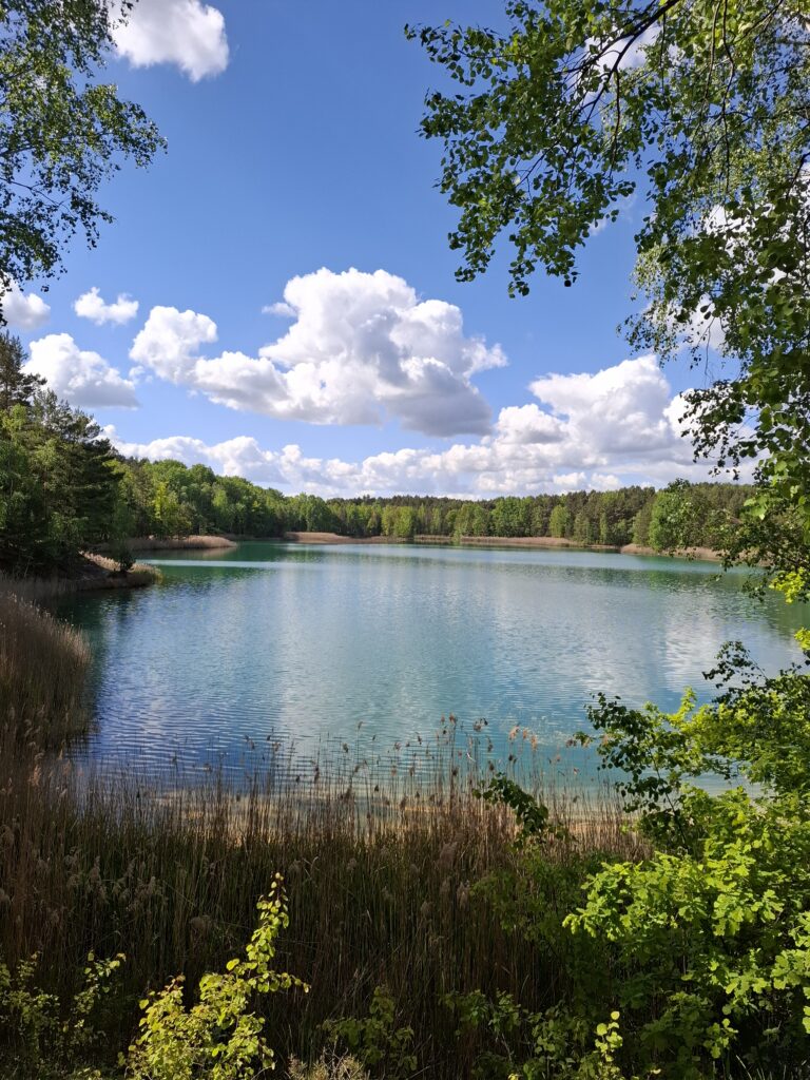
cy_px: 540
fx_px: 718
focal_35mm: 23
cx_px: 405
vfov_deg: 73.9
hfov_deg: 58.9
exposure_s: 1/1938
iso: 50
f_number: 1.8
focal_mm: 5.54
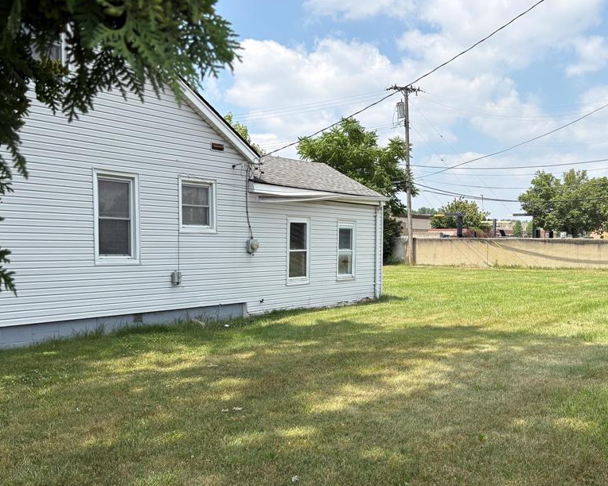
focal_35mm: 34
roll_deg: -0.1
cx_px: 378
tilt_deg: -3.3
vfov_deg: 43.2
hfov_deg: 52.3
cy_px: 286
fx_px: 612
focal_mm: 5.96
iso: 50
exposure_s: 1/2865
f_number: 1.6
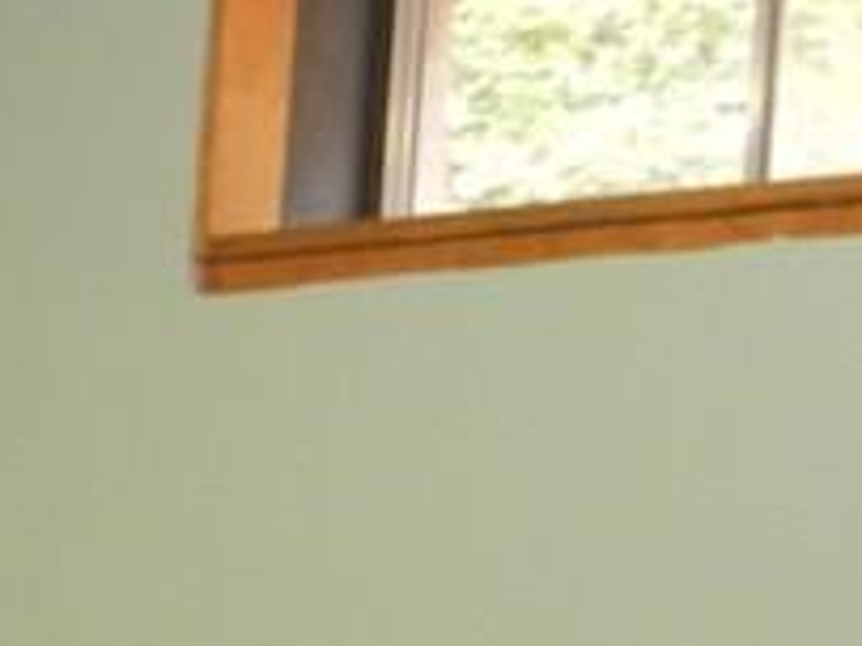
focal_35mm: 182
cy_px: 1356
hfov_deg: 10.0
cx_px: -926
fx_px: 4529
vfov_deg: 7.8
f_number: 4
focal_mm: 6.5
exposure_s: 1/30
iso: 320
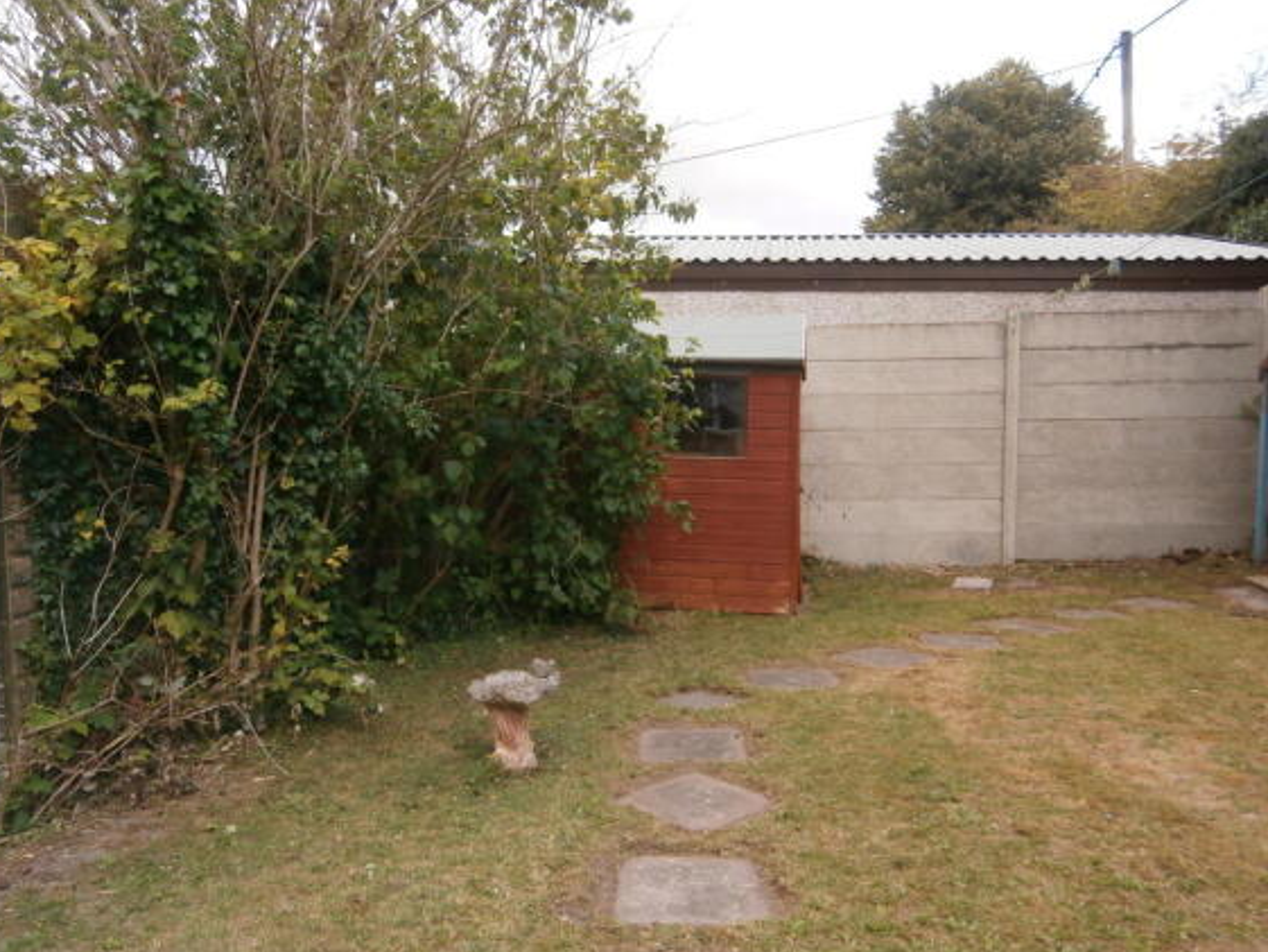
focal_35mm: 27
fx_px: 989
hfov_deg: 65.3
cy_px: 474
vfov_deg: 51.4
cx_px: 627
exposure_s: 1/200
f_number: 2.8
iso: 80
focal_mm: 4.7
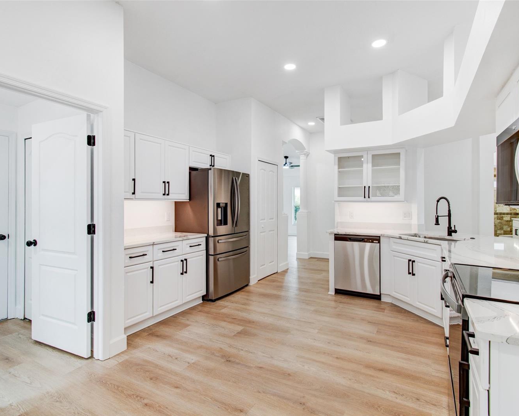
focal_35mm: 17
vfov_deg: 77.0
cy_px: 209
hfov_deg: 89.6
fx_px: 261
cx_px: 266
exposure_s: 1/10
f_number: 7.1
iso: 100
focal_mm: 10
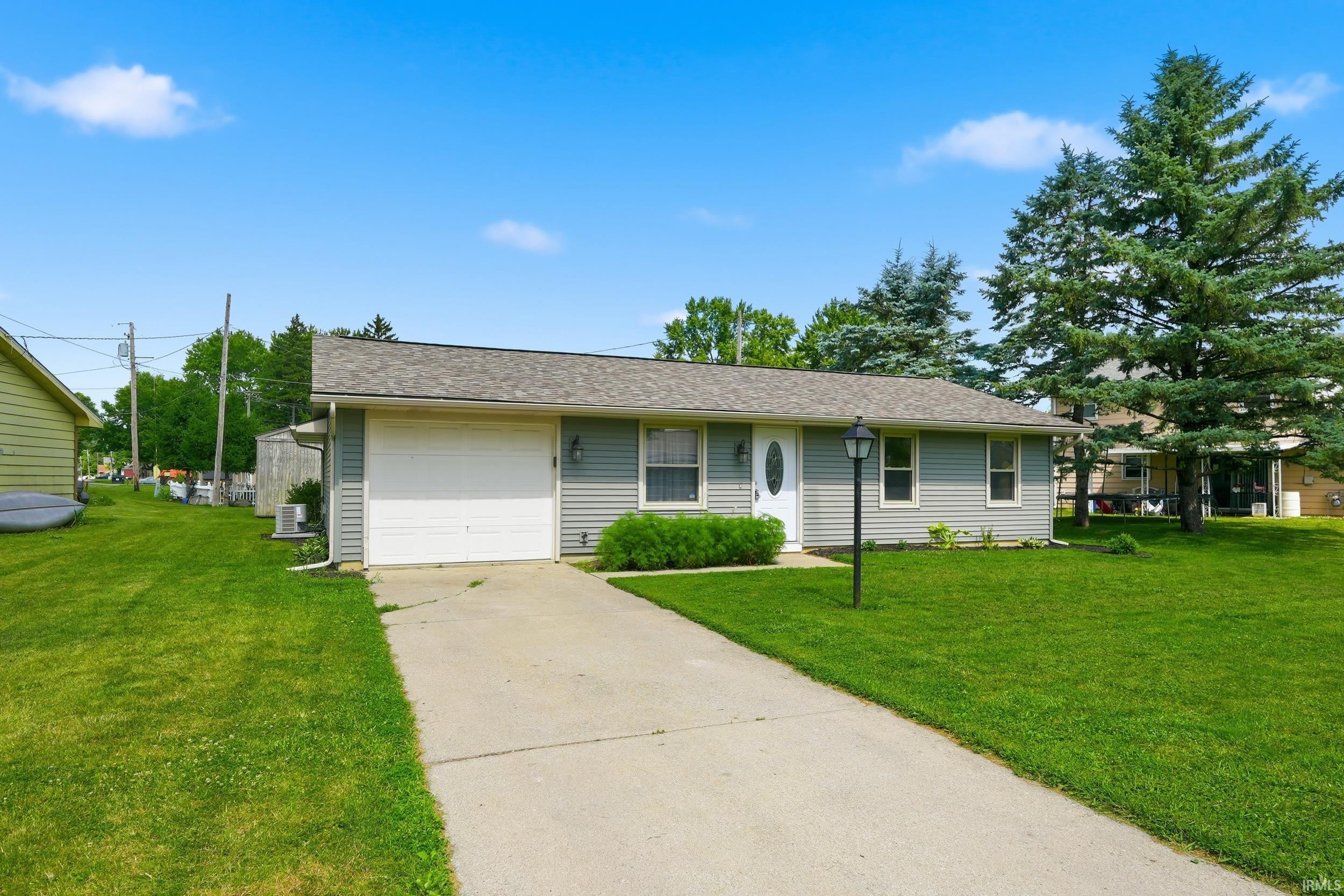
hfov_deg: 78.6
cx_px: 672
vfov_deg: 57.2
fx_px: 821
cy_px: 448
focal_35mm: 22
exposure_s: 1/1000
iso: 100
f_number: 5
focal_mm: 15
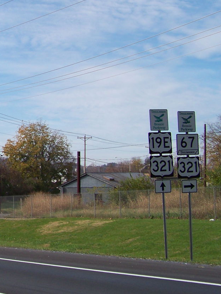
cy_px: 98
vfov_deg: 23.5
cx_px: -76
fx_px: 706
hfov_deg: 16.7
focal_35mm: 83
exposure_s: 1/640
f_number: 4
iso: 64
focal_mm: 5.85
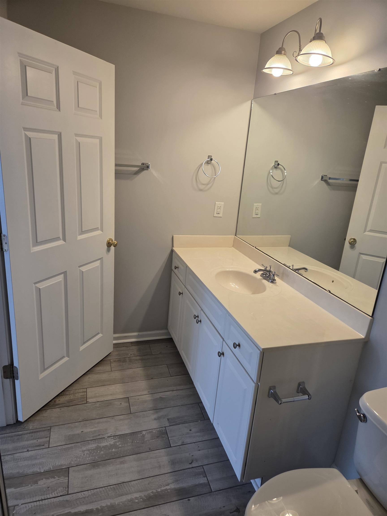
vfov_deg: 73.9
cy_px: 258
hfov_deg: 58.9
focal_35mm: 23
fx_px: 343
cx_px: 194
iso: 125
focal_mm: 5.4
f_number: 1.8
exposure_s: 1/120
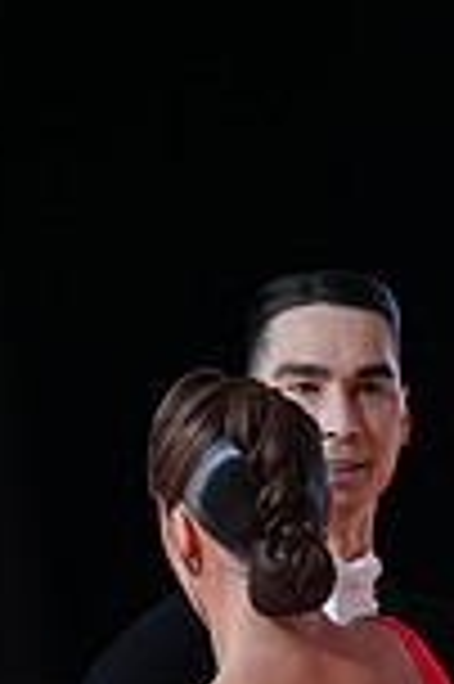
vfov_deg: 2.7
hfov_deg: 1.8
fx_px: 14276
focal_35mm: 753
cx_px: 191
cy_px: 1143
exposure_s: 1/500
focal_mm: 197
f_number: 2.8
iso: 800
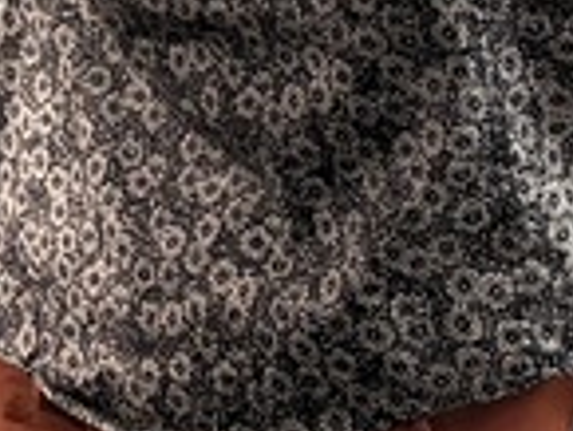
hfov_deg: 9.2
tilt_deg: -5.0
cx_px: -419
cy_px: -1192
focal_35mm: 205
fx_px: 3396
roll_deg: +0.4
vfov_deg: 6.2
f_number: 1.6
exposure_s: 1/60
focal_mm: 5.96
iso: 250
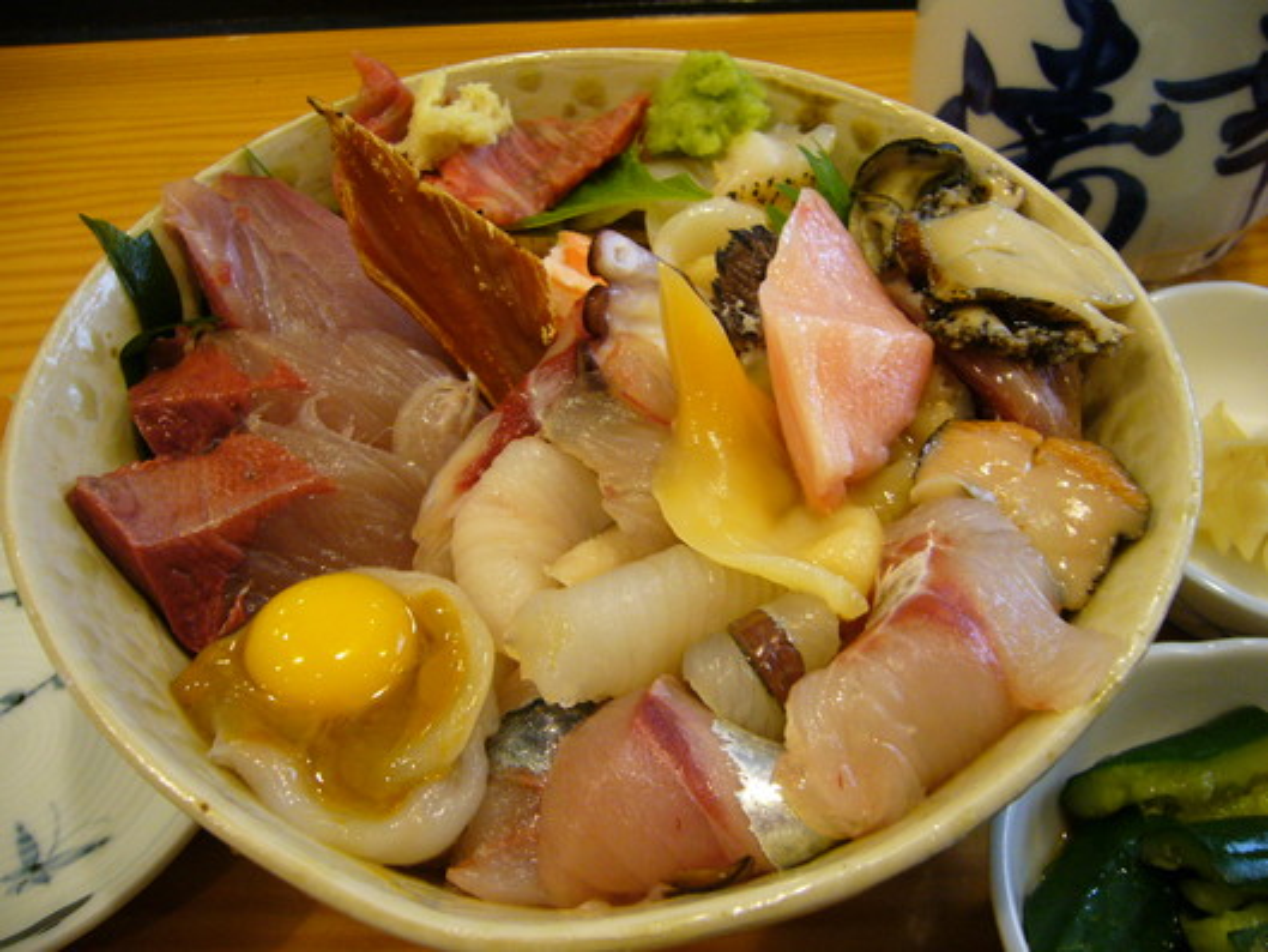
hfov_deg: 52.6
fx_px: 1282
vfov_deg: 40.7
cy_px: 476
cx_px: 634
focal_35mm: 35
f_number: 2.8
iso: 200
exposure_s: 1/10
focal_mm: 5.8
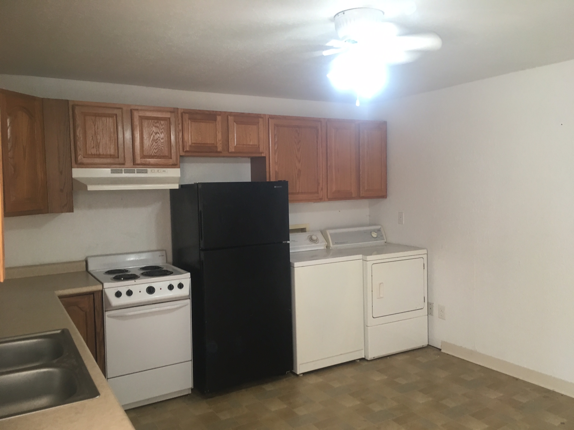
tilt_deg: -4.6
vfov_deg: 48.2
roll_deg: +1.2
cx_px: 287
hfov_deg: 61.7
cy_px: 215
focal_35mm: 29
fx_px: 481
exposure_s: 1/30
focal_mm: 4.15
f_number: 2.2
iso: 100
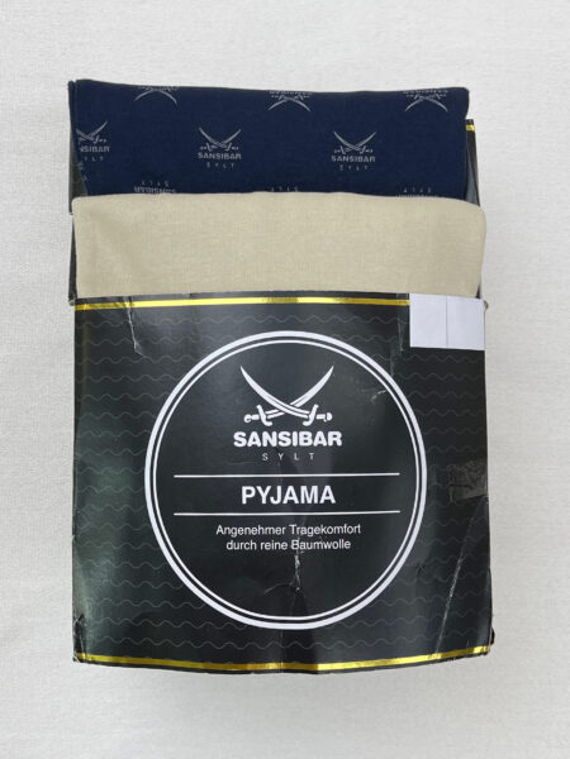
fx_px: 549
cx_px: 285
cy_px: 380
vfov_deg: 69.4
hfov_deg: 54.9
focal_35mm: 25
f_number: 1.6
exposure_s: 1/121
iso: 50
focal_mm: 5.1
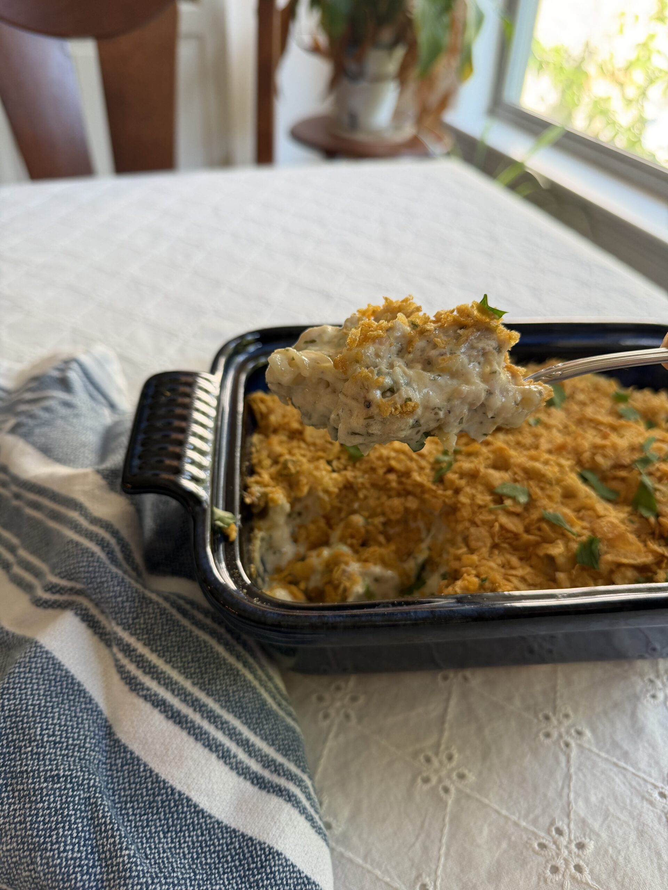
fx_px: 618
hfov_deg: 56.8
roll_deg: -2.7
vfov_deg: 71.6
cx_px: 334
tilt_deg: -39.4
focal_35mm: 24
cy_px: 445
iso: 125
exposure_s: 1/120
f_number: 1.78
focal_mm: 6.76
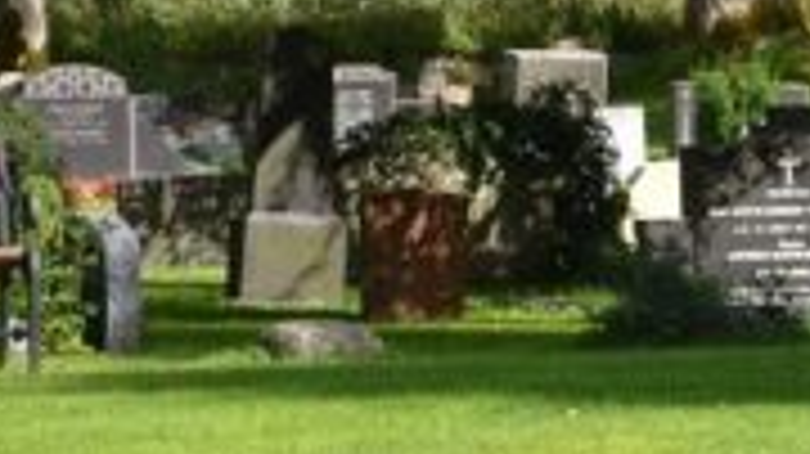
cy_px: -569
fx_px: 7556
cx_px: 382
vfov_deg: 3.4
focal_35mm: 352
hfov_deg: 6.1
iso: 200
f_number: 8
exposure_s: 1/250
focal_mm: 58
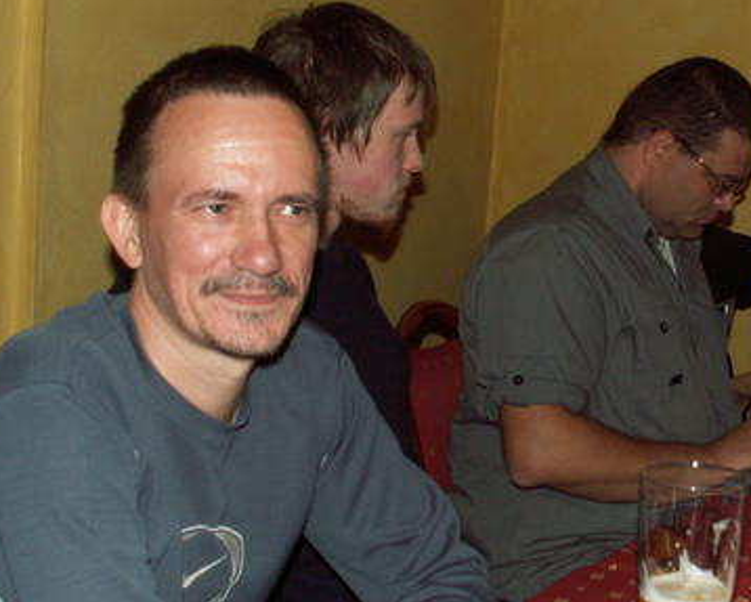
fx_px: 1357
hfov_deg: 29.9
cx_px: 638
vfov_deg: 25.0
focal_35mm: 61
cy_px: 302
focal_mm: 5.86
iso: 100
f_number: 4.5
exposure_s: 1/320
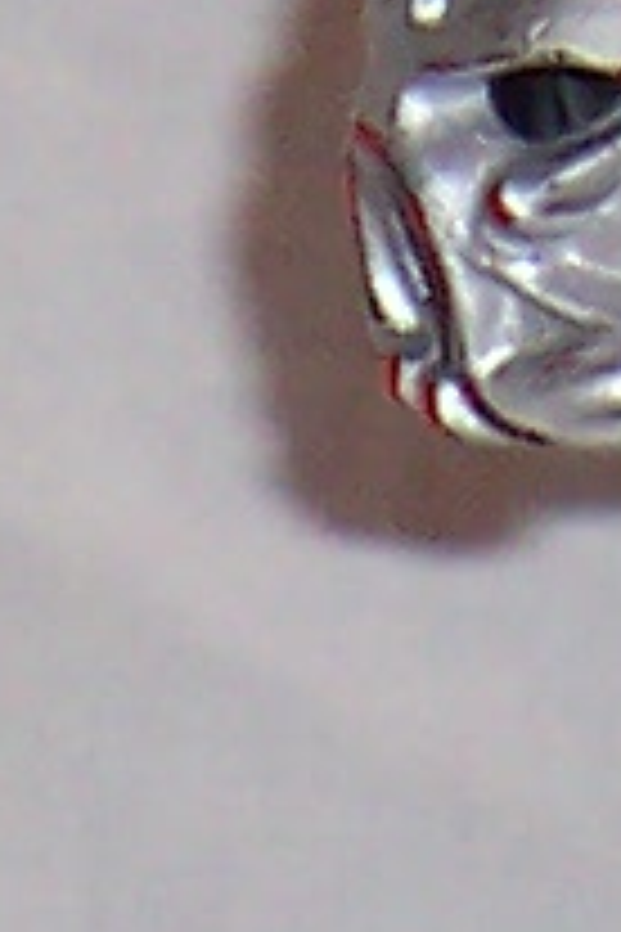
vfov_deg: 5.5
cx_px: -50
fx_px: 9495
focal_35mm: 367
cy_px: 1679
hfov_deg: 3.7
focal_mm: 5.6
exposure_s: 1/60
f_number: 2.8
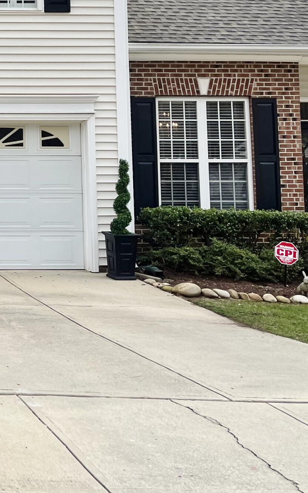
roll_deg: +0.2
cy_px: 85
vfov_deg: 31.9
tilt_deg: +6.3
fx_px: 833
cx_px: -167
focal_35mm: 62
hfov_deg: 18.4
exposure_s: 1/1086
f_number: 1.6
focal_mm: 5.1
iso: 50
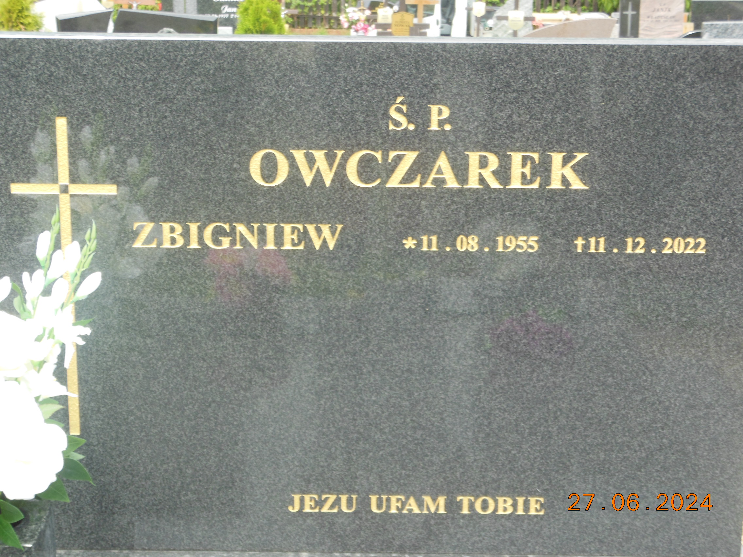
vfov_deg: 19.4
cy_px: 278
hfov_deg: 25.7
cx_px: 372
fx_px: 1631
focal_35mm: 76
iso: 125
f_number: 4.4
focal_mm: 13.6
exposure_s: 1/160
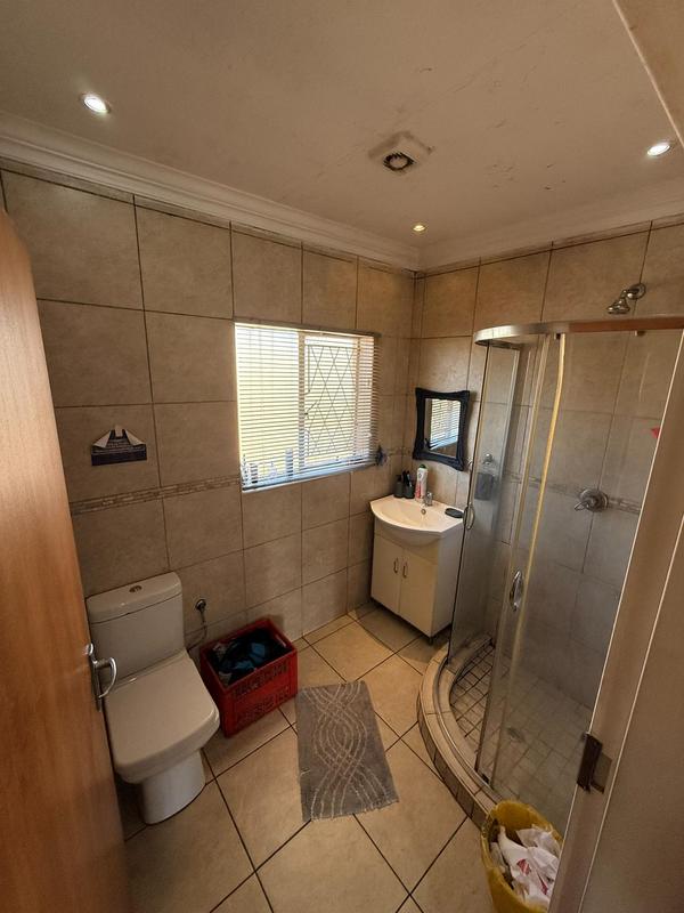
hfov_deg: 85.7
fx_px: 369
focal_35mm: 14
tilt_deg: -13.9
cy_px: 456
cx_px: 342
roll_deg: -2.2
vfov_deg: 102.1
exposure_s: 1/99
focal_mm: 2.22
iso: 125
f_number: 2.2
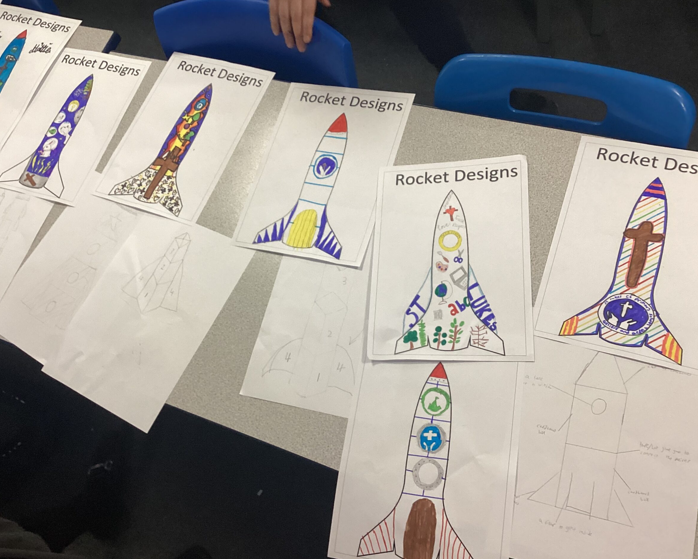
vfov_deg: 44.5
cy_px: 279
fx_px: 682
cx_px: 345
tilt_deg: -63.3
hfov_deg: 54.2
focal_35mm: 33
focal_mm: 3.3
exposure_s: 1/60
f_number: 2.4
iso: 125
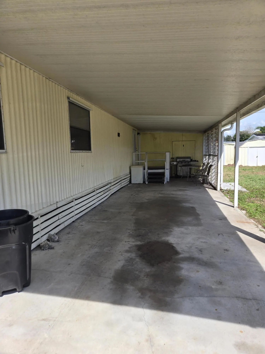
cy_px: 177
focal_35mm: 23
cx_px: 132
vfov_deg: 73.9
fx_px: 235
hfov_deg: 58.9
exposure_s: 1/1189
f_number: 1.8
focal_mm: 5.4
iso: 25
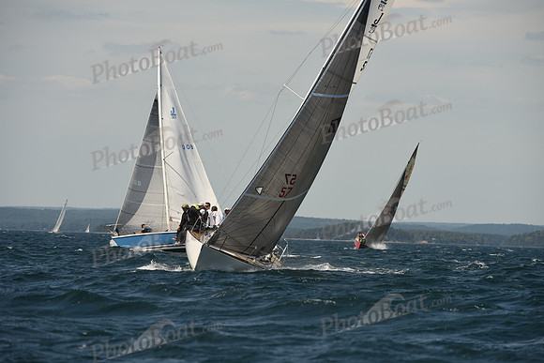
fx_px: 4534
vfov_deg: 4.6
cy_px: 182
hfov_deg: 6.9
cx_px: 272
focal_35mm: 300
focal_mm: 300
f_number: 7.1
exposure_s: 1/1000
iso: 250
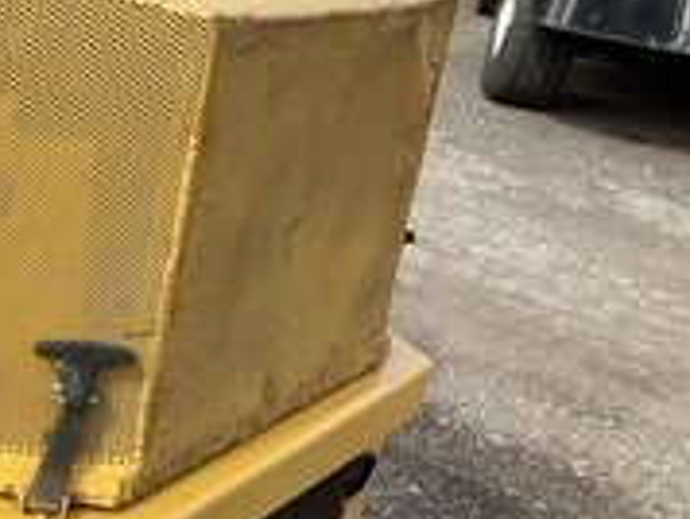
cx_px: -12
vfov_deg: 21.8
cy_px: 519
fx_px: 1297
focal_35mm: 65
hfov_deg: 27.9
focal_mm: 3
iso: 25
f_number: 1.8
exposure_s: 1/962
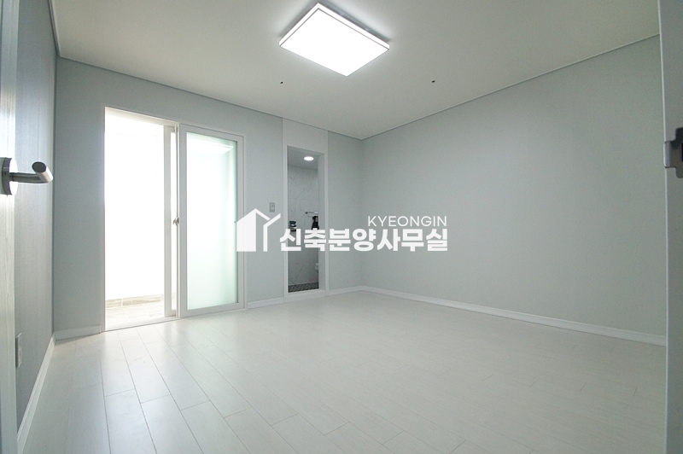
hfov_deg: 100.4
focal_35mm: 15
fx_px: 284
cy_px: 227
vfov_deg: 77.2
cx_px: 342
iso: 1600
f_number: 5
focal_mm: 10
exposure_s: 1/250
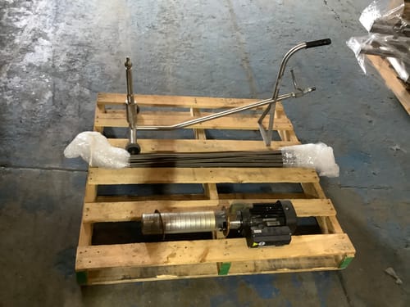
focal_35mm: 31
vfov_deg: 45.4
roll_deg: -8.2
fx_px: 367
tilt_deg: -42.4
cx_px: 205
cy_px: 154
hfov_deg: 58.4
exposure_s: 1/33
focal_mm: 3.3
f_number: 2.4
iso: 400
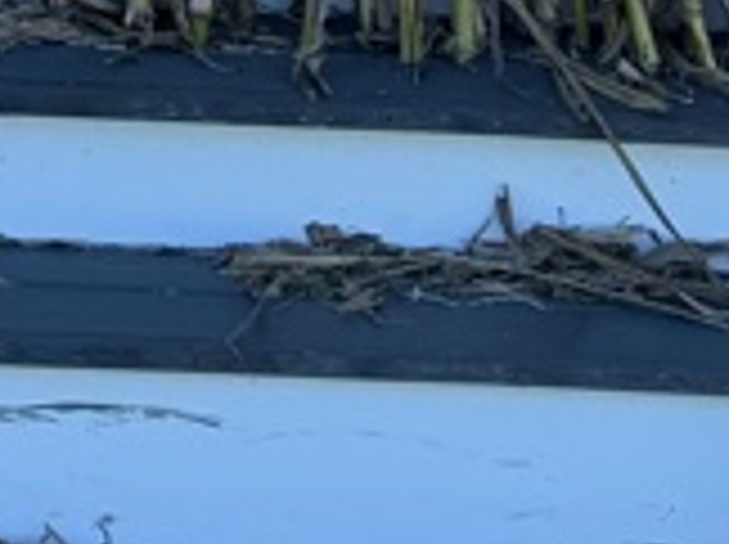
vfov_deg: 7.5
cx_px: -374
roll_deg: -0.7
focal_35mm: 179
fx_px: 3764
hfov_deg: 10.7
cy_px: -937
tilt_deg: -3.9
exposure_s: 1/1727
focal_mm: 6.76
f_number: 1.78
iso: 100
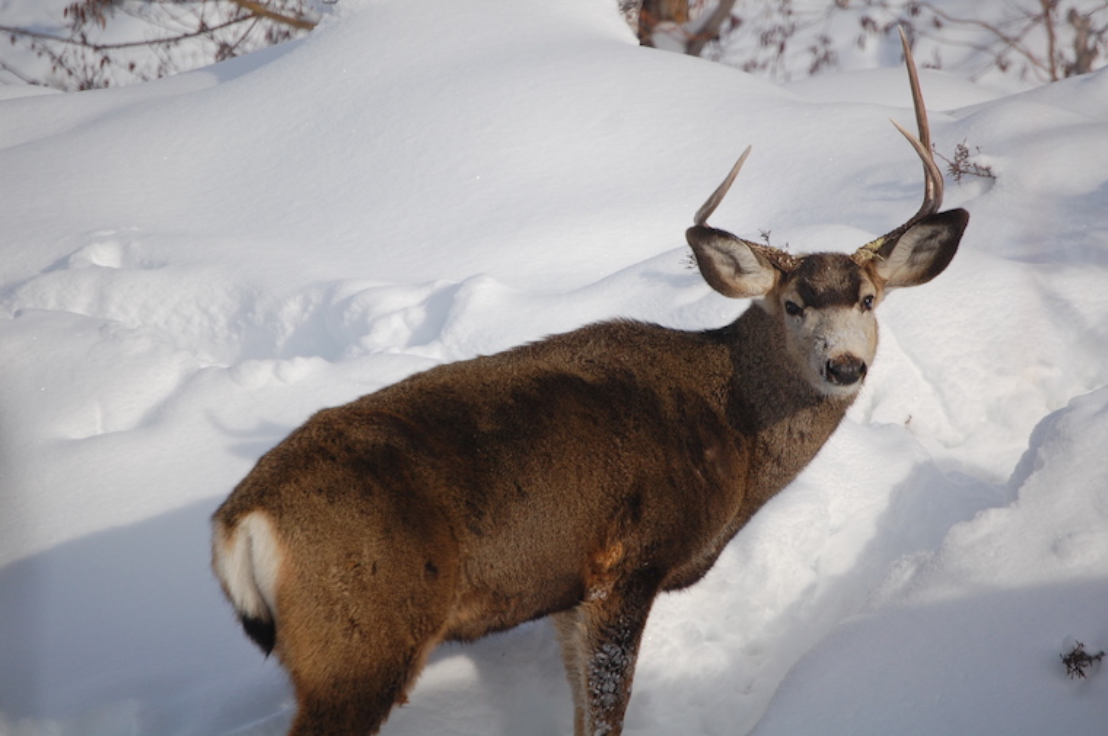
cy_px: 368
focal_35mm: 300
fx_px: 9223
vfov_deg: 4.6
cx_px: 554
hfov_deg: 6.9
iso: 360
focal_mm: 200
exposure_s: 1/2000
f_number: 5.6
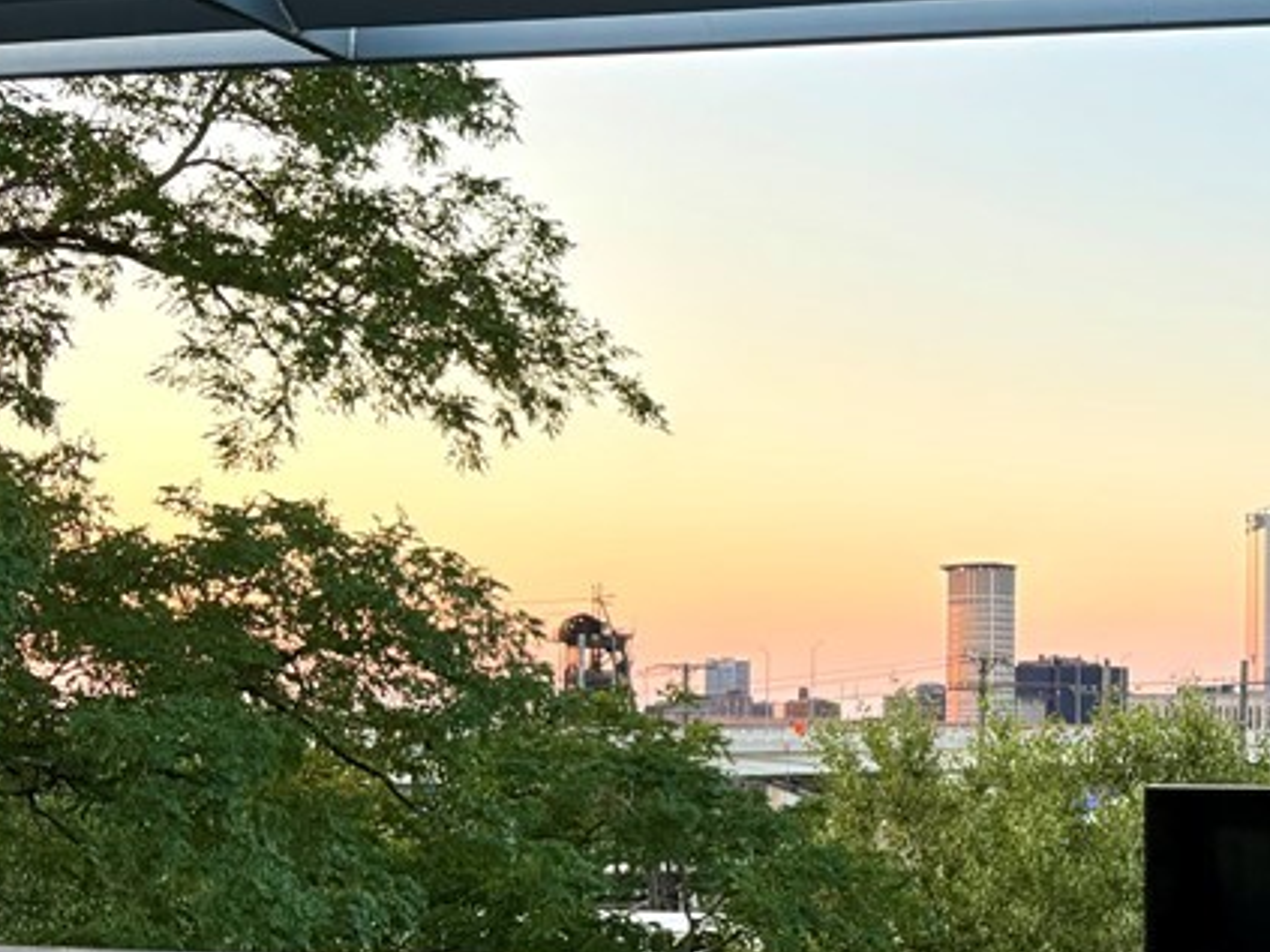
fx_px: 2311
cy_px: 652
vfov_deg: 23.1
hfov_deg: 27.4
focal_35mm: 63
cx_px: 1492
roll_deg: -0.3
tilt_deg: +1.8
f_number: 1.6
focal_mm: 5.96
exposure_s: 1/102
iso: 125
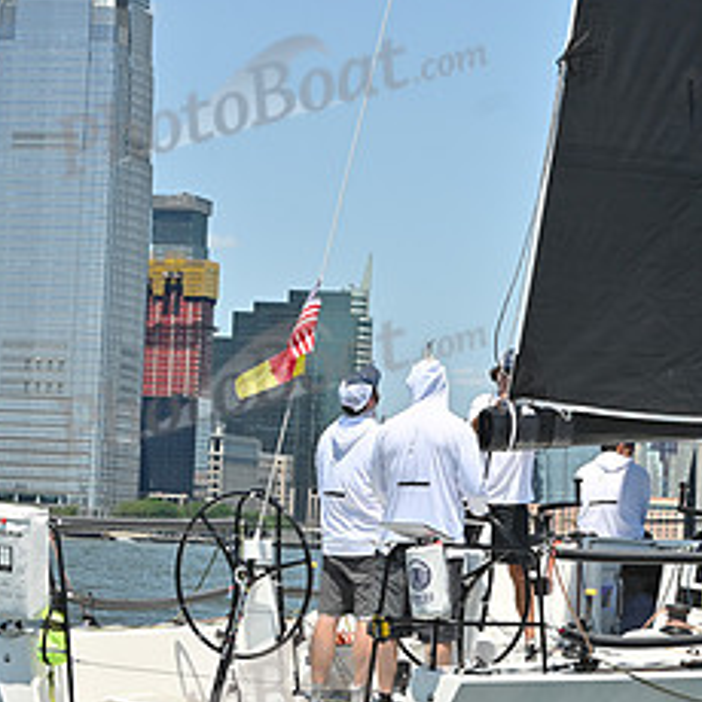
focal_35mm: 150
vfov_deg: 11.6
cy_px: 496
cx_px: 647
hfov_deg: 11.6
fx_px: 3442
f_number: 7.1
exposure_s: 1/1600
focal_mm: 70
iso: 320
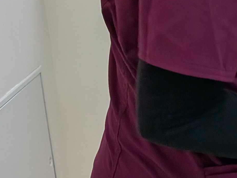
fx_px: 719
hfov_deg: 15.7
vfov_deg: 14.1
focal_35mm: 105
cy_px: 79
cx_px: 438
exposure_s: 1/100
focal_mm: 4.53
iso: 79
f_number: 1.7
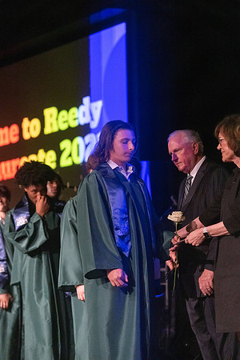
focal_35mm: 109
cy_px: 180
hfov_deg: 12.6
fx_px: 1090
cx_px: 120
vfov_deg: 18.8
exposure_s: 1/1000
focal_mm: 109
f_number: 2.8
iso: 16000
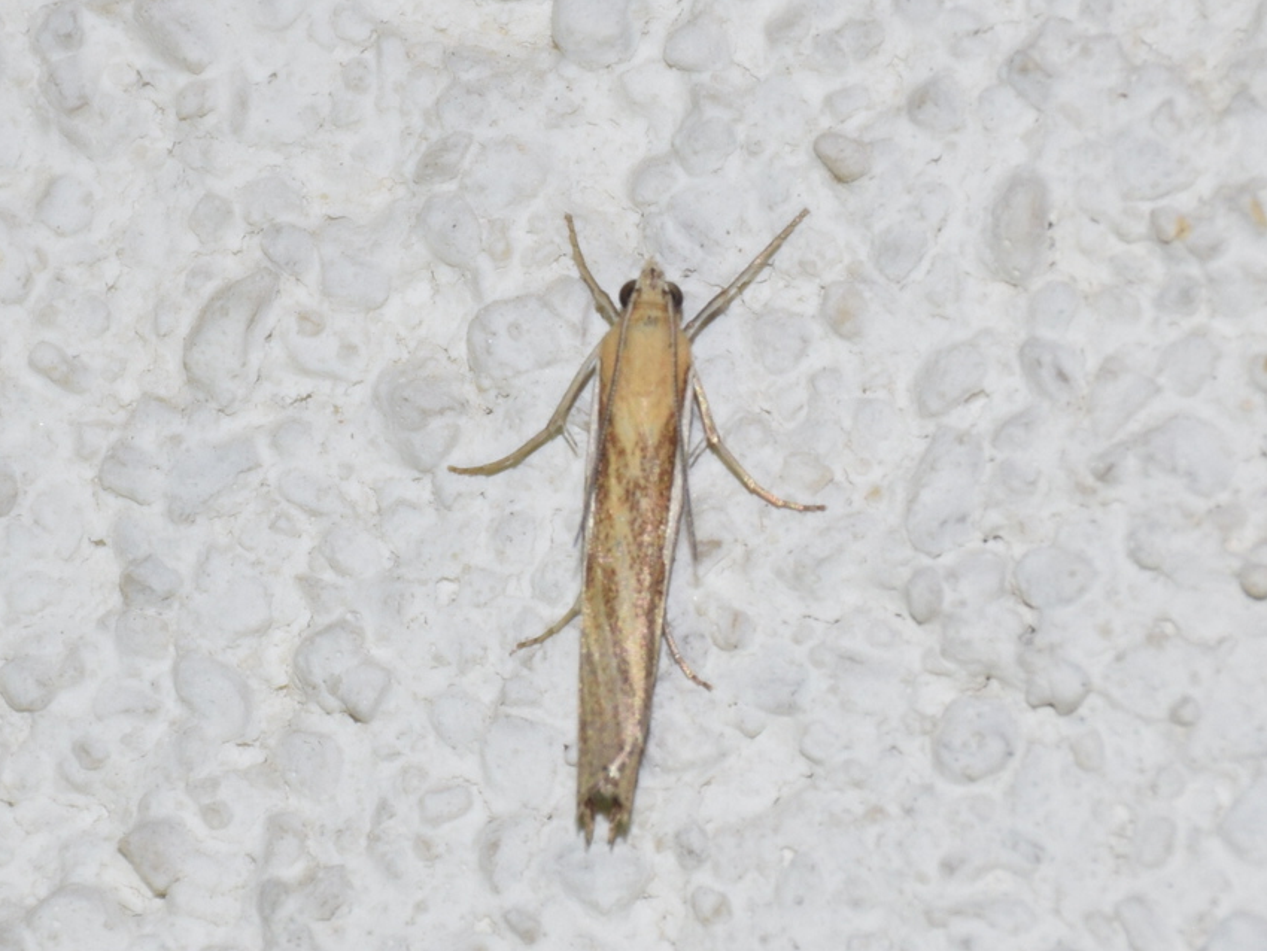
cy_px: 476
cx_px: 650
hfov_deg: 8.7
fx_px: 8348
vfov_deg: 6.5
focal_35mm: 228
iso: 320
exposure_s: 1/60
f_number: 6.3
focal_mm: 140
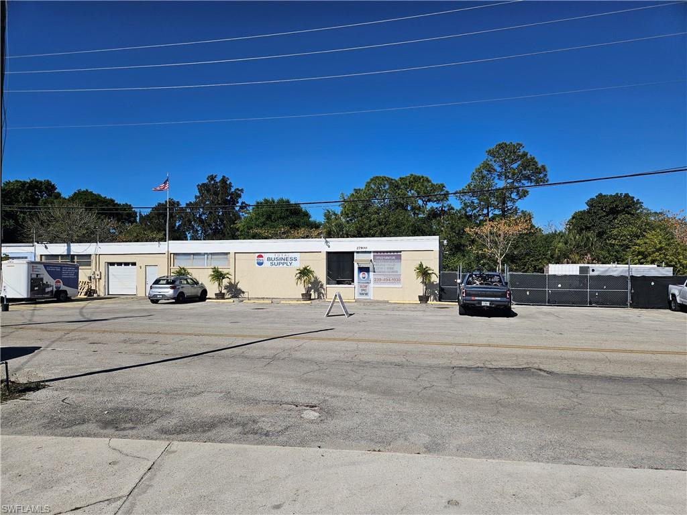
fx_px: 456
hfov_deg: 73.9
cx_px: 344
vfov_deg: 58.9
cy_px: 258
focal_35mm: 23
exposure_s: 1/4913
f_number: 1.8
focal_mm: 5.4
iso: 25
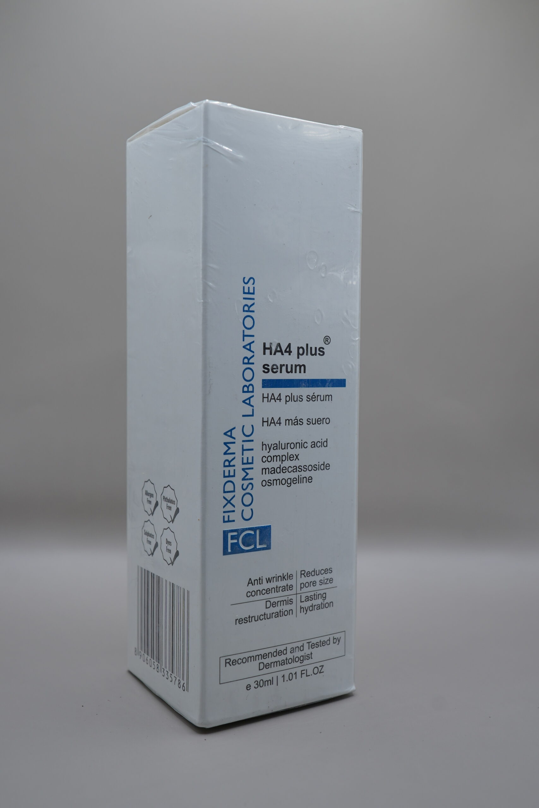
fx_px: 808
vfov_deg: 53.1
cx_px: 270
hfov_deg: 36.9
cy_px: 404
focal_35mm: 36
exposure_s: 1/80
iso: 125
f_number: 6.3
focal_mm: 24
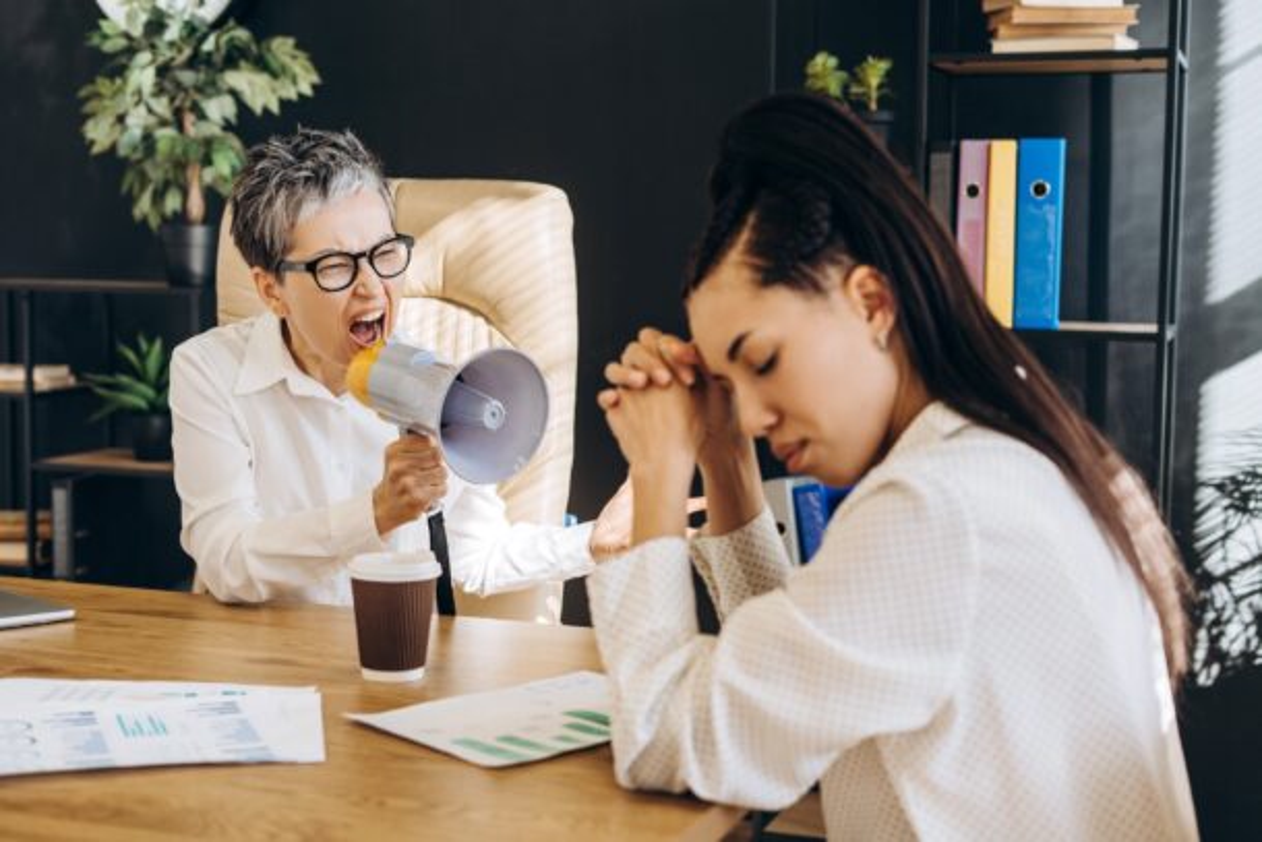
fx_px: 1753
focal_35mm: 50
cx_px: 631
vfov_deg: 27.0
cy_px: 421
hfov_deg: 39.6
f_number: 3.2
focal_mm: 50
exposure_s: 1/250
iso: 500
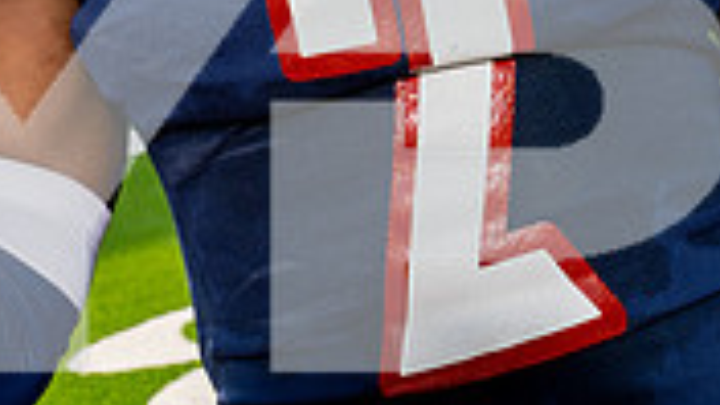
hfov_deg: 21.6
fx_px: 1871
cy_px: -338
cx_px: 205
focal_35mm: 98
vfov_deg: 11.4
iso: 100
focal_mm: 27
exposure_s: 1/250
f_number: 8
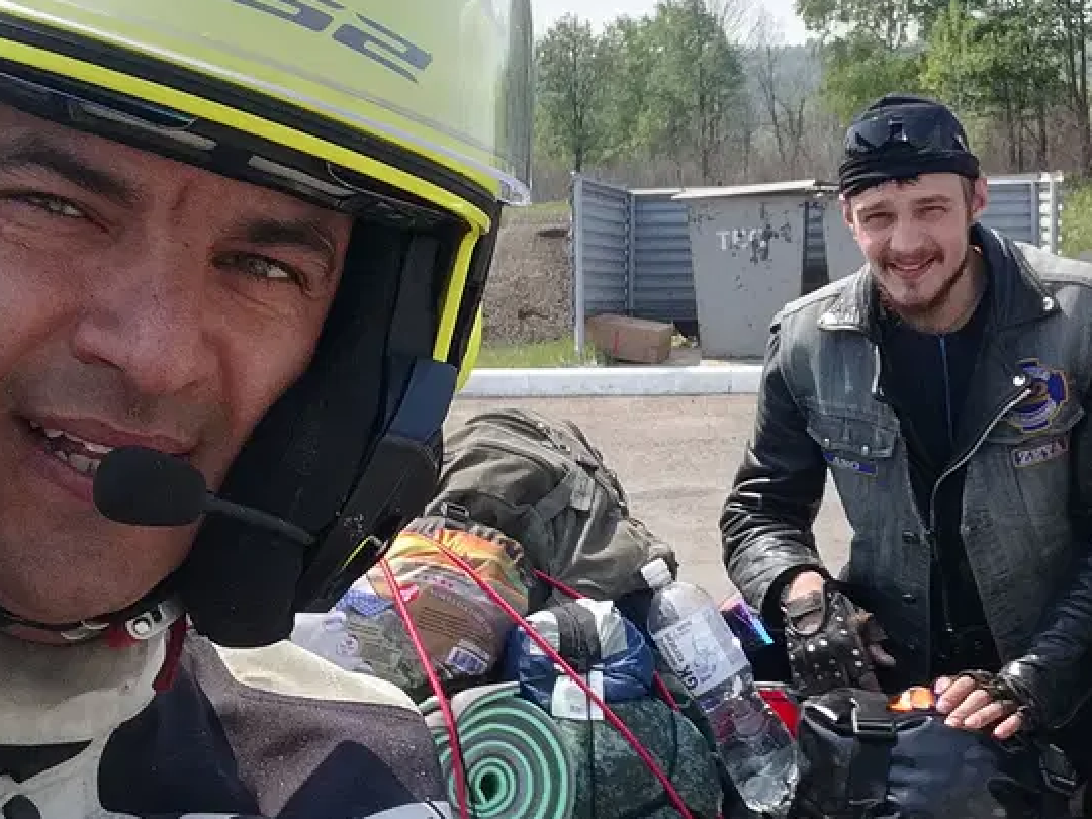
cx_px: 756
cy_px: 360
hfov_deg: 31.8
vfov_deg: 24.4
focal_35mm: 60
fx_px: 1893
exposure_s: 1/494
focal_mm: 2.82
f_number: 2
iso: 50
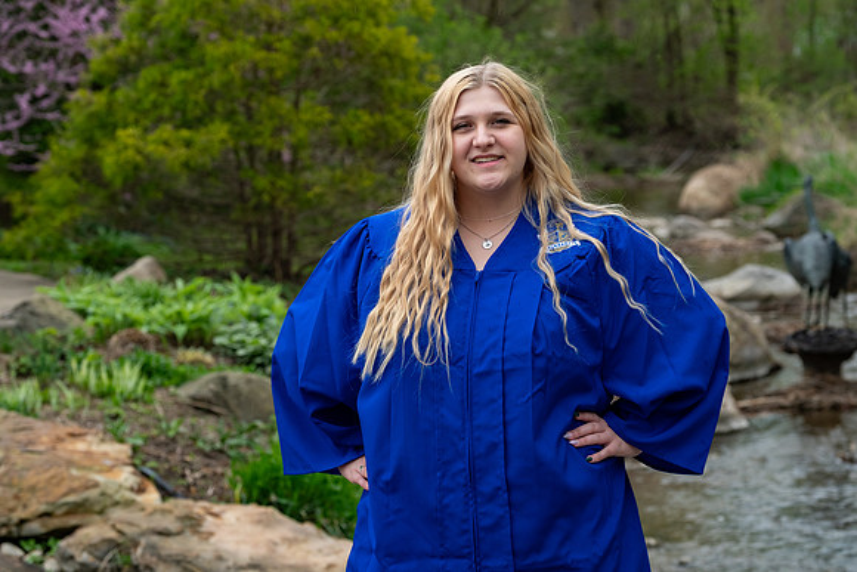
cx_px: 428
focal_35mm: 103
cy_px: 286
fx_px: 2452
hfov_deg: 19.8
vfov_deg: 13.3
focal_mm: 68.7
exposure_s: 1/320
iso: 250
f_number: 4.5
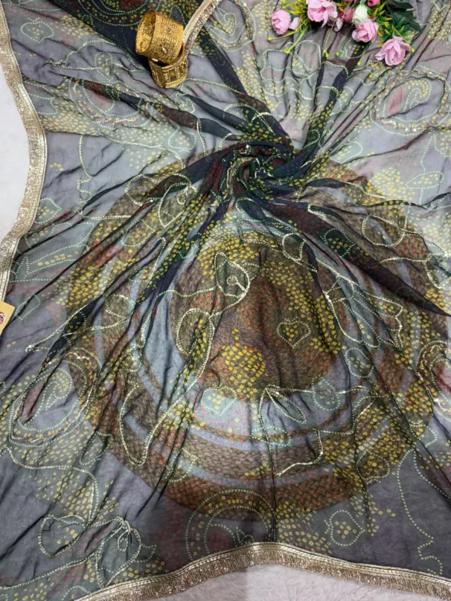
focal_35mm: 29
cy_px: 319
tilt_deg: -75.8
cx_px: 237
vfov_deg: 61.6
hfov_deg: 48.2
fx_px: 504
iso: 50
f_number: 1.6
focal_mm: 5.96
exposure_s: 1/100
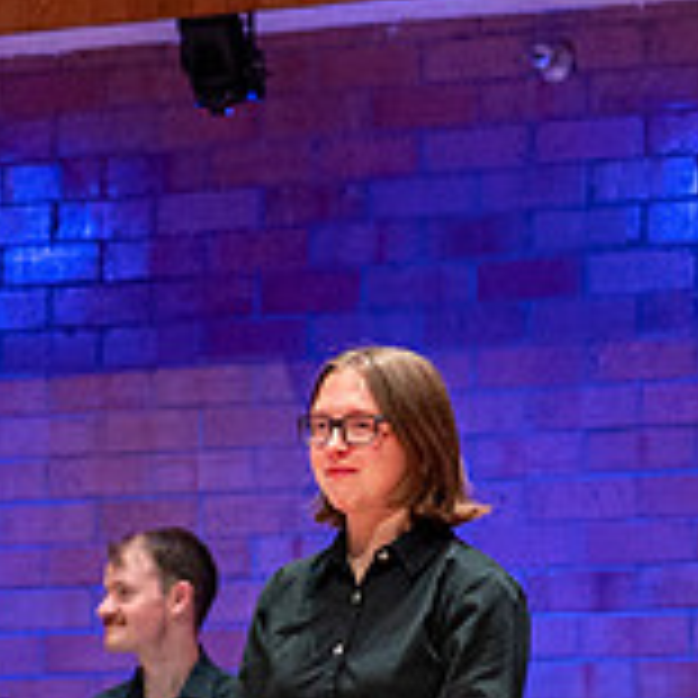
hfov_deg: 4.8
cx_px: 279
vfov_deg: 4.8
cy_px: 368
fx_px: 8281
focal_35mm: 363
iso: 1250
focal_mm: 70
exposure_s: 1/320
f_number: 2.8
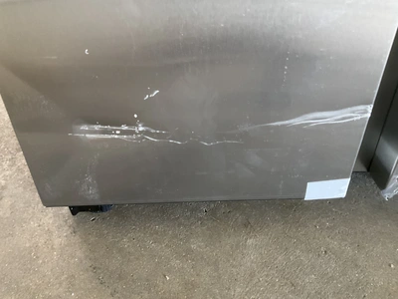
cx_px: 199
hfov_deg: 61.7
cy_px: 150
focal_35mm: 29
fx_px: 333
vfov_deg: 48.2
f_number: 1.8
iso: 320
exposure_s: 1/40
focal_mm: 3
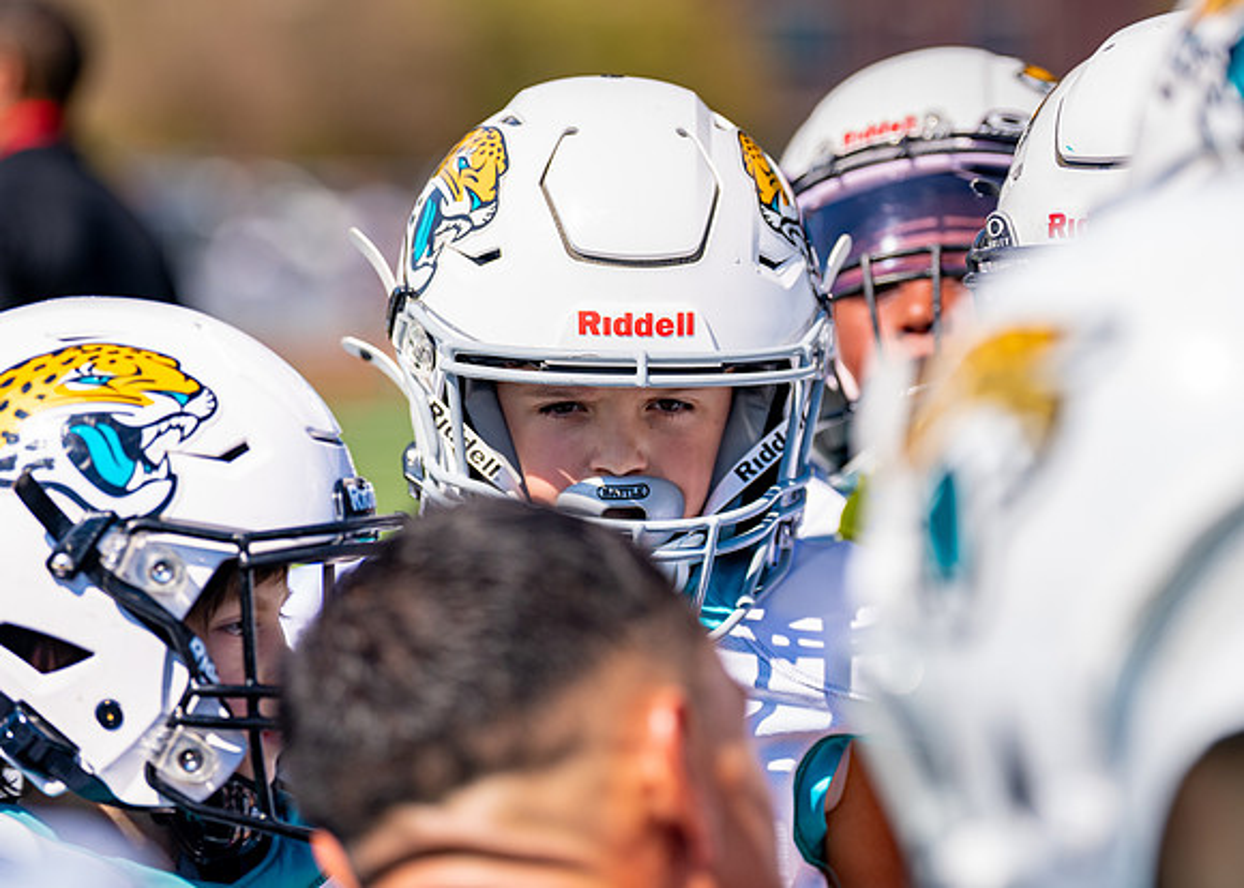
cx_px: 690
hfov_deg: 12.0
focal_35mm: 167
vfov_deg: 8.6
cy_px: 375
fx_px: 5915
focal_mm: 134
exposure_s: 1/2000
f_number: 2.8
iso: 125
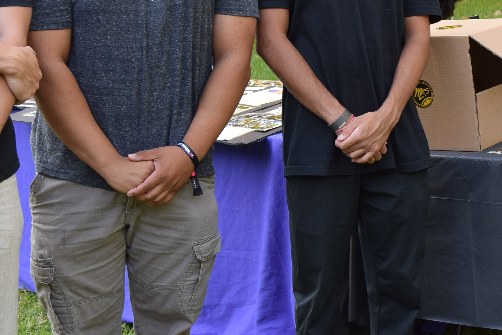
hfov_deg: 22.5
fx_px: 1241
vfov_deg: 15.3
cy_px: 74
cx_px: 416
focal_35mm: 89
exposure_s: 1/125
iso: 400
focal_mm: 22
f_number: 5.6
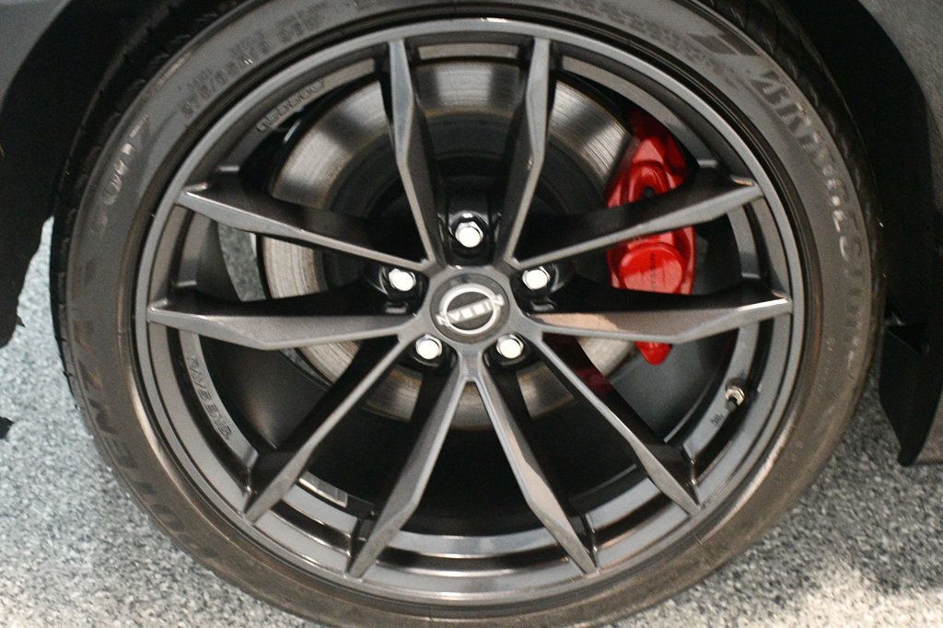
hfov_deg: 31.9
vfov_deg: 21.6
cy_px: 314
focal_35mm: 63
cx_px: 472
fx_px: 1650
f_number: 4.5
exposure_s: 1/60
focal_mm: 42
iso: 8000
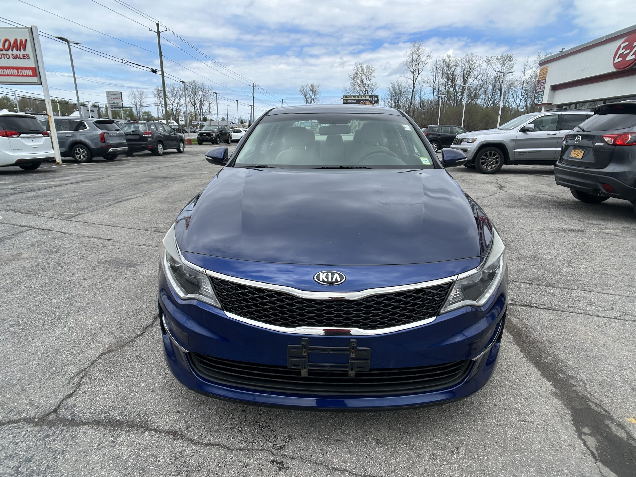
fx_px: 496
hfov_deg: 65.3
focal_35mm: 27
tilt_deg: -15.5
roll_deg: -0.6
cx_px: 319
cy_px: 236
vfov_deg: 51.4
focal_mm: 5.7
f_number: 1.5
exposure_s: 1/2994
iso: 50
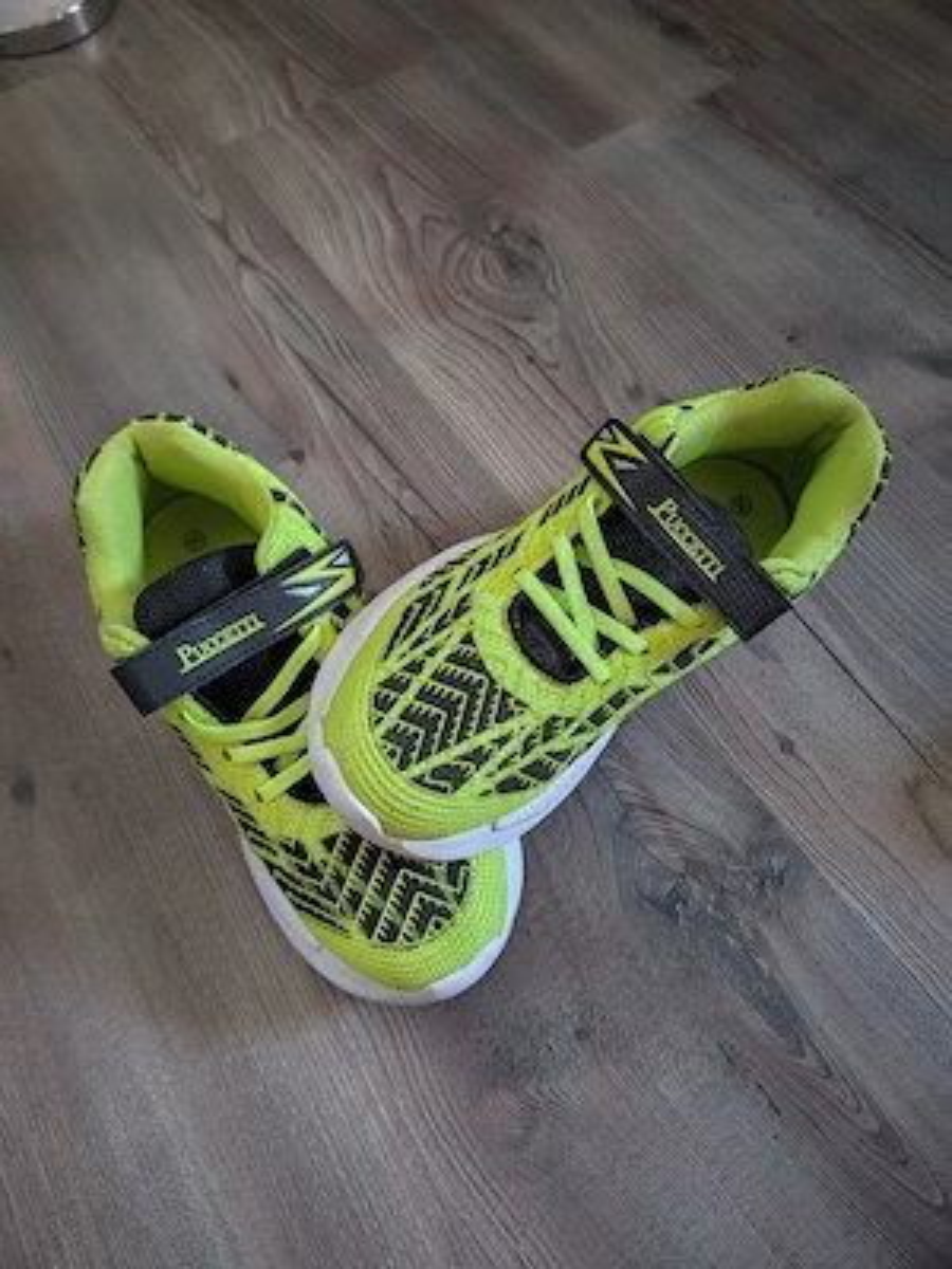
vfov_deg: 71.6
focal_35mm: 24
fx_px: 880
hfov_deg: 56.8
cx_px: 476
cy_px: 634
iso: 608
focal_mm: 6.9
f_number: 1.68
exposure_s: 1/59.9
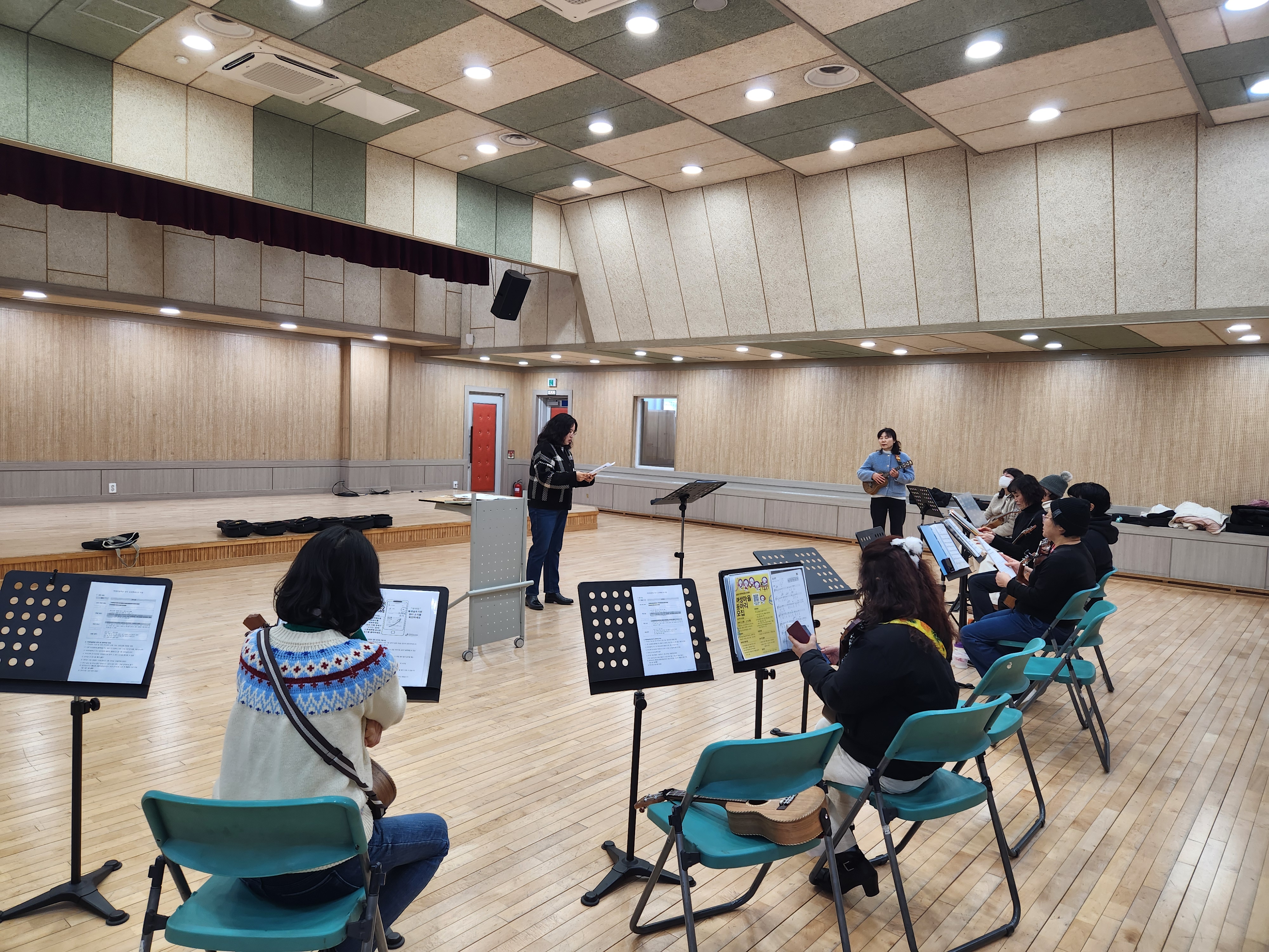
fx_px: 843
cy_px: 476
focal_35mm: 23
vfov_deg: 58.9
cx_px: 634
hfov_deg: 73.9
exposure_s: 1/120
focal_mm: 5.4
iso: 100
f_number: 1.8
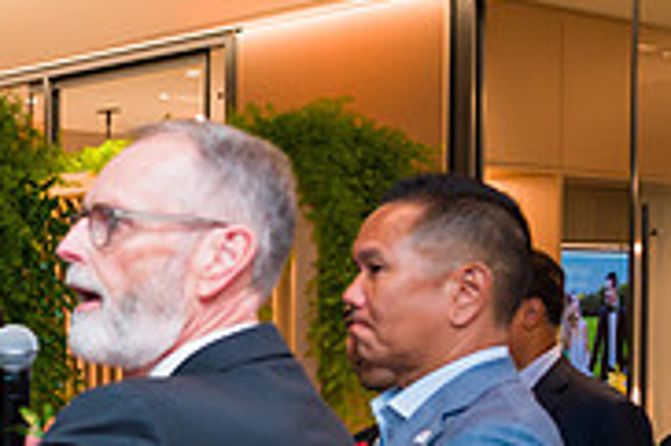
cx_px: -369
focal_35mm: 78
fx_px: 1452
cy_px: 380
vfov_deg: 17.3
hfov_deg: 21.4
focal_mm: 24
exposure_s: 1/160
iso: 800
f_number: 3.2
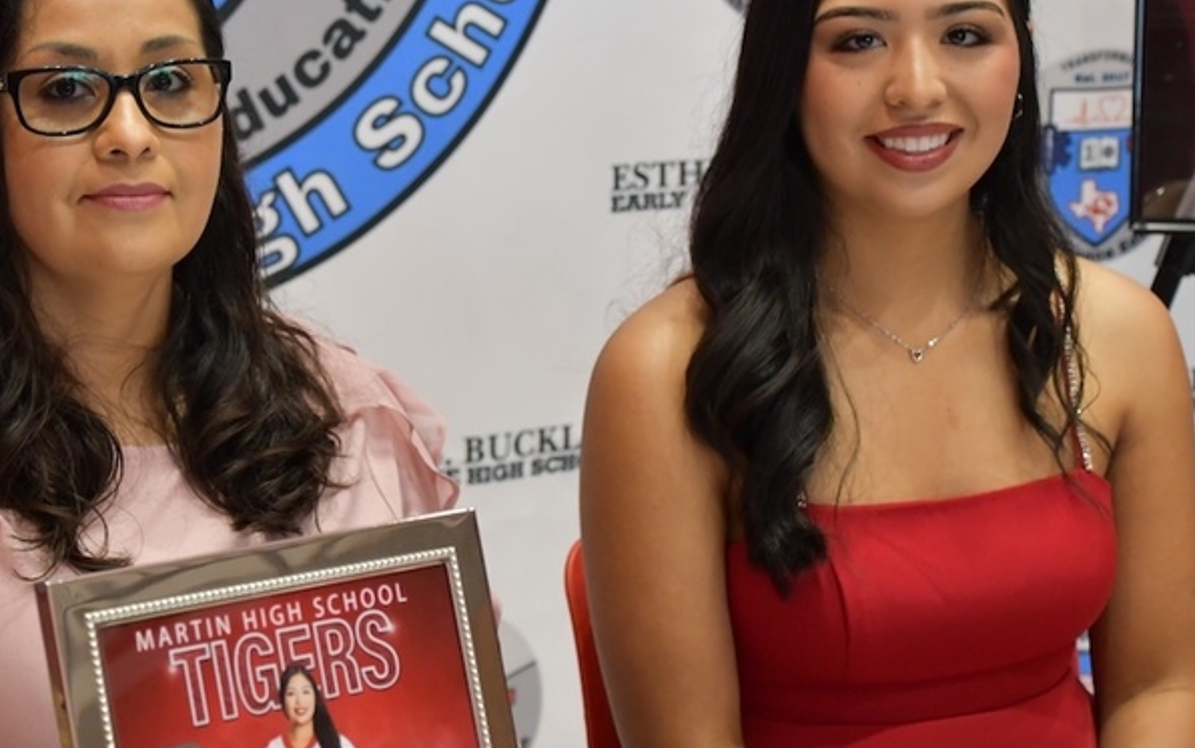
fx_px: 4105
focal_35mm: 126
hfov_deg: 16.5
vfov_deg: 10.4
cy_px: 241
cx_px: 469
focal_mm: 48
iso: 2200
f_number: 4.5
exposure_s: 1/125
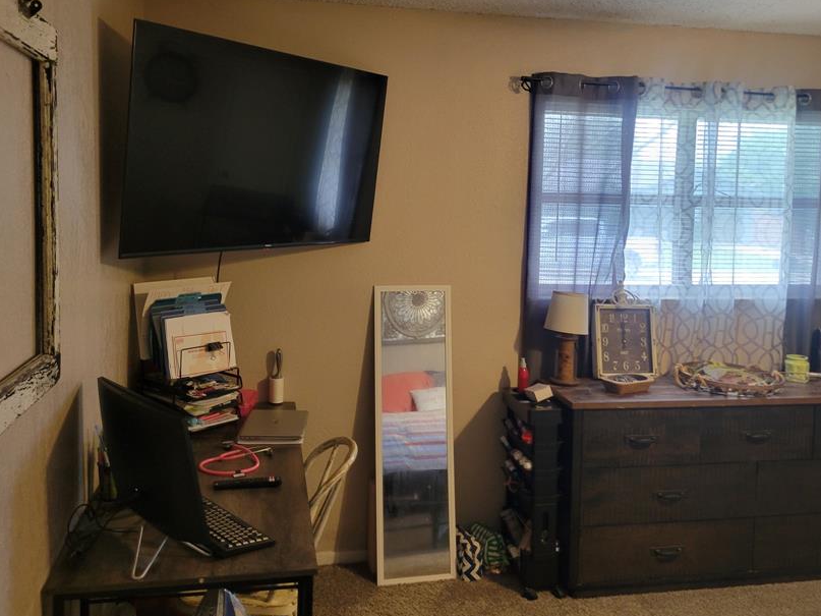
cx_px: 437
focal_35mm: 33
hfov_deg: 55.3
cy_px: 257
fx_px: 783
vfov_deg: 42.8
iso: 250
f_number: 1.8
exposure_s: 1/60
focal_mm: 5.4
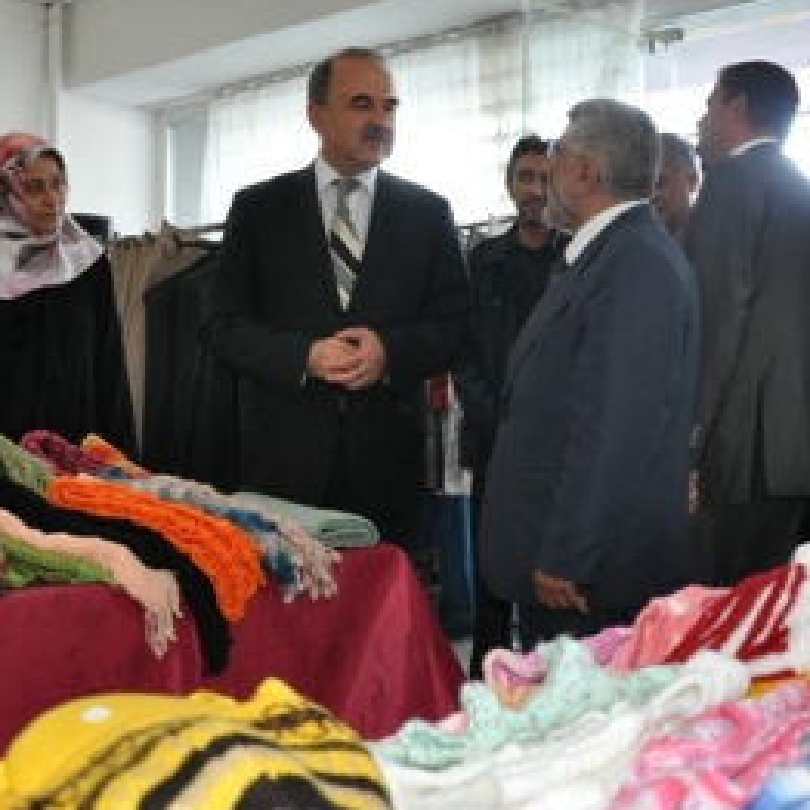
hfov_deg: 37.0
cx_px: 368
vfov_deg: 37.0
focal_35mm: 46
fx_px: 1211
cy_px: 420
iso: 1250
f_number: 4.5
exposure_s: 1/80
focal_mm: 21
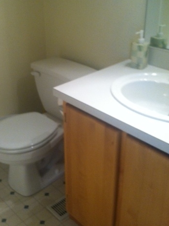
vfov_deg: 39.4
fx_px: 313
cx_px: 63
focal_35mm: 48
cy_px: 85
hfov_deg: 30.1
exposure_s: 1/15
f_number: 2.8
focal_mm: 3.85
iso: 125
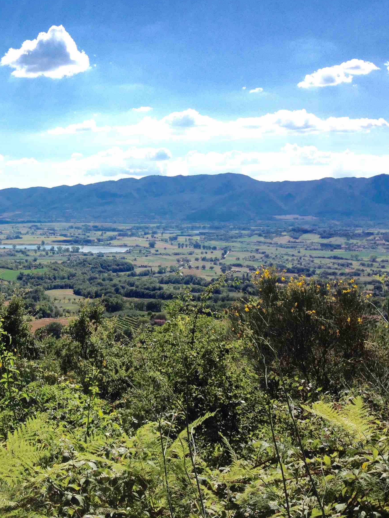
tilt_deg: -3.3
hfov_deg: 28.9
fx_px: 734
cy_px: 248
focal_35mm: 49
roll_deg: -1.9
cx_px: 66
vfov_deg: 38.9
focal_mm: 4.28
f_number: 2.4
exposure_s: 1/2762
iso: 50
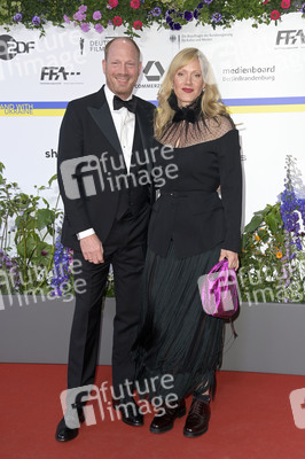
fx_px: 738
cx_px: 152
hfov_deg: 23.3
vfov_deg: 34.5
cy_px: 230
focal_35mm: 58
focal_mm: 58
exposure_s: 1/200
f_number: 6.3
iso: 640
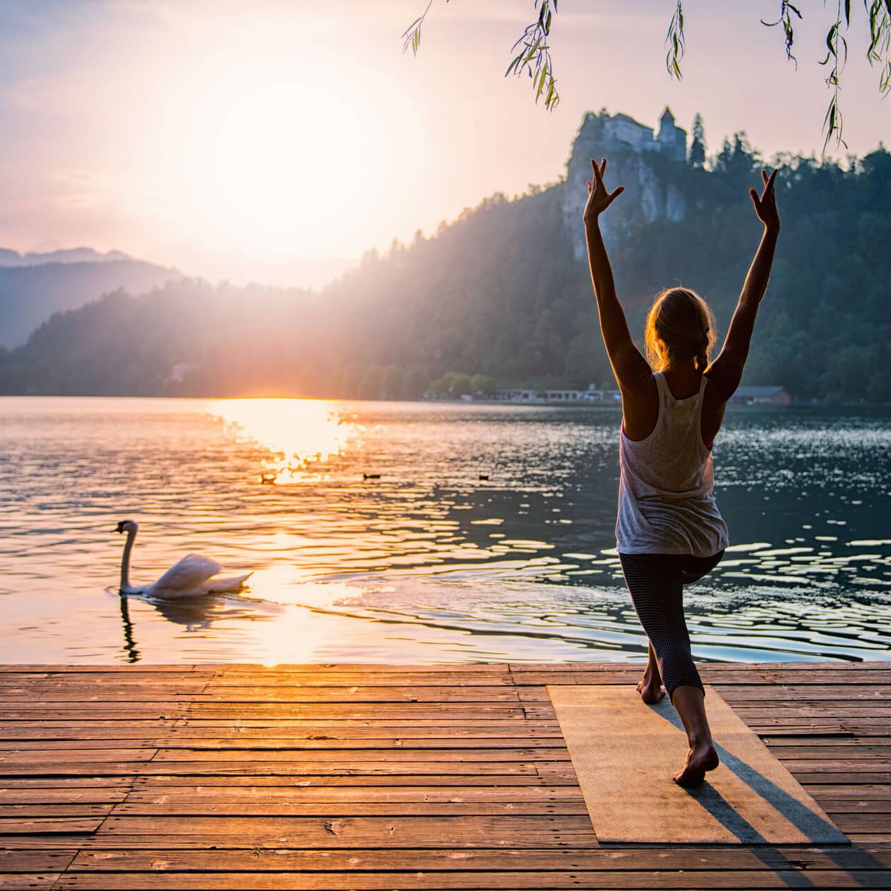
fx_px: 1310
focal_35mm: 45
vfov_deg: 37.6
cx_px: 451
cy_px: 443
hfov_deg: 37.6
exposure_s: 1/320
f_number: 2.8
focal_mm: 35
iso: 100
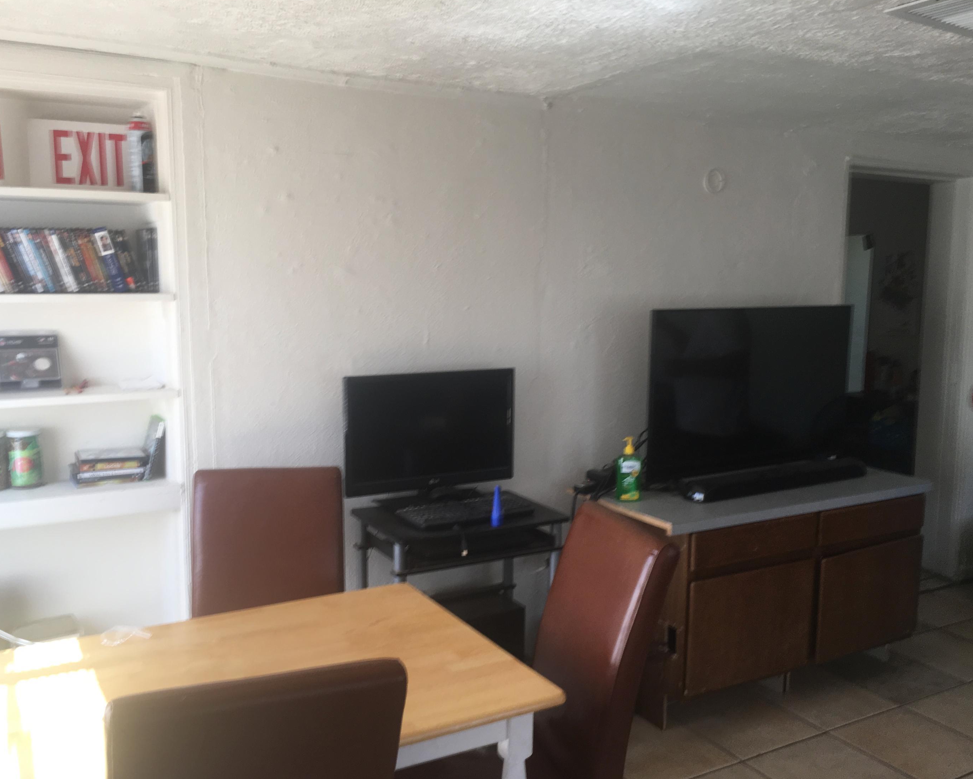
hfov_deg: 57.2
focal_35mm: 31
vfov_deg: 47.1
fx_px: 893
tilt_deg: -4.7
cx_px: 474
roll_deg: -1.3
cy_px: 395
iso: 32
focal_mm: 4.15
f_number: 2.2
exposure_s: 1/60
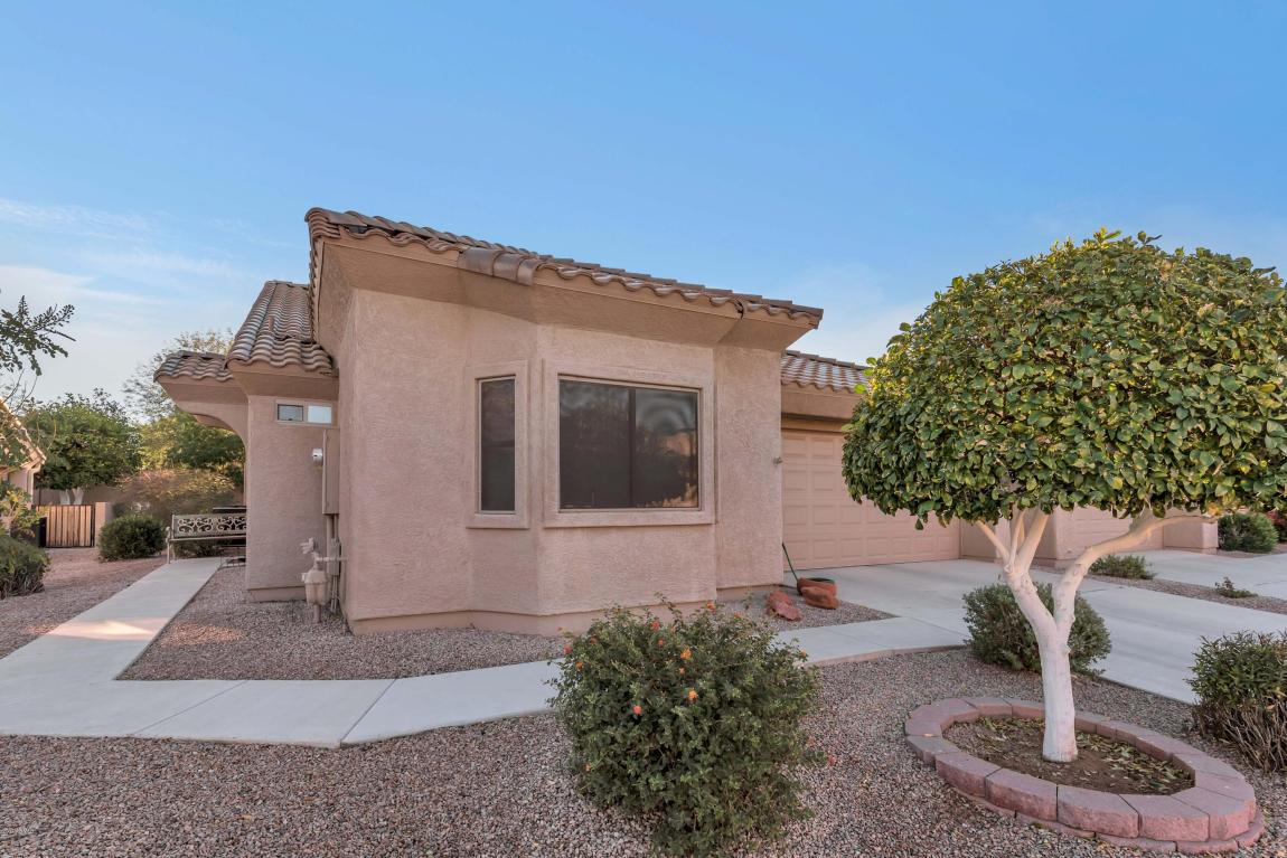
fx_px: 572
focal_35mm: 16
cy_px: 429
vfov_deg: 73.8
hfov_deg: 96.7
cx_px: 644
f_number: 9
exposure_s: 1/320
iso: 400
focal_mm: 16
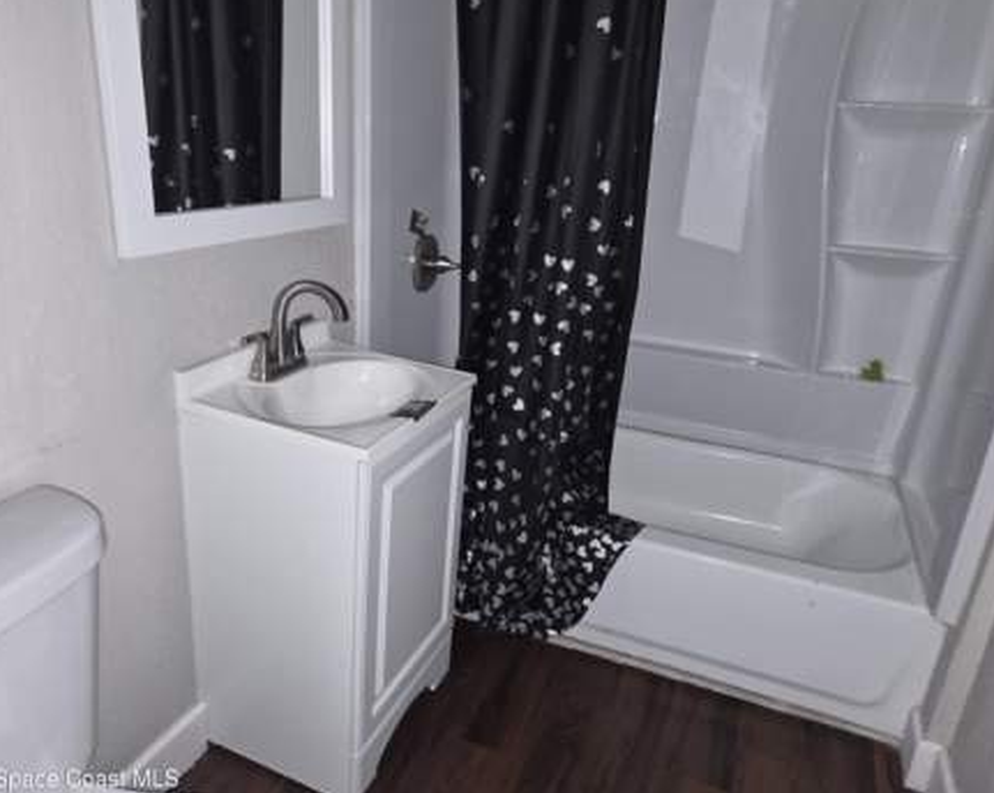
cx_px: 468
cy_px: 400
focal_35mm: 25
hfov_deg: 68.1
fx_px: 735
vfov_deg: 56.7
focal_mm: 5.4
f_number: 1.8
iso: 125
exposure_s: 1/18
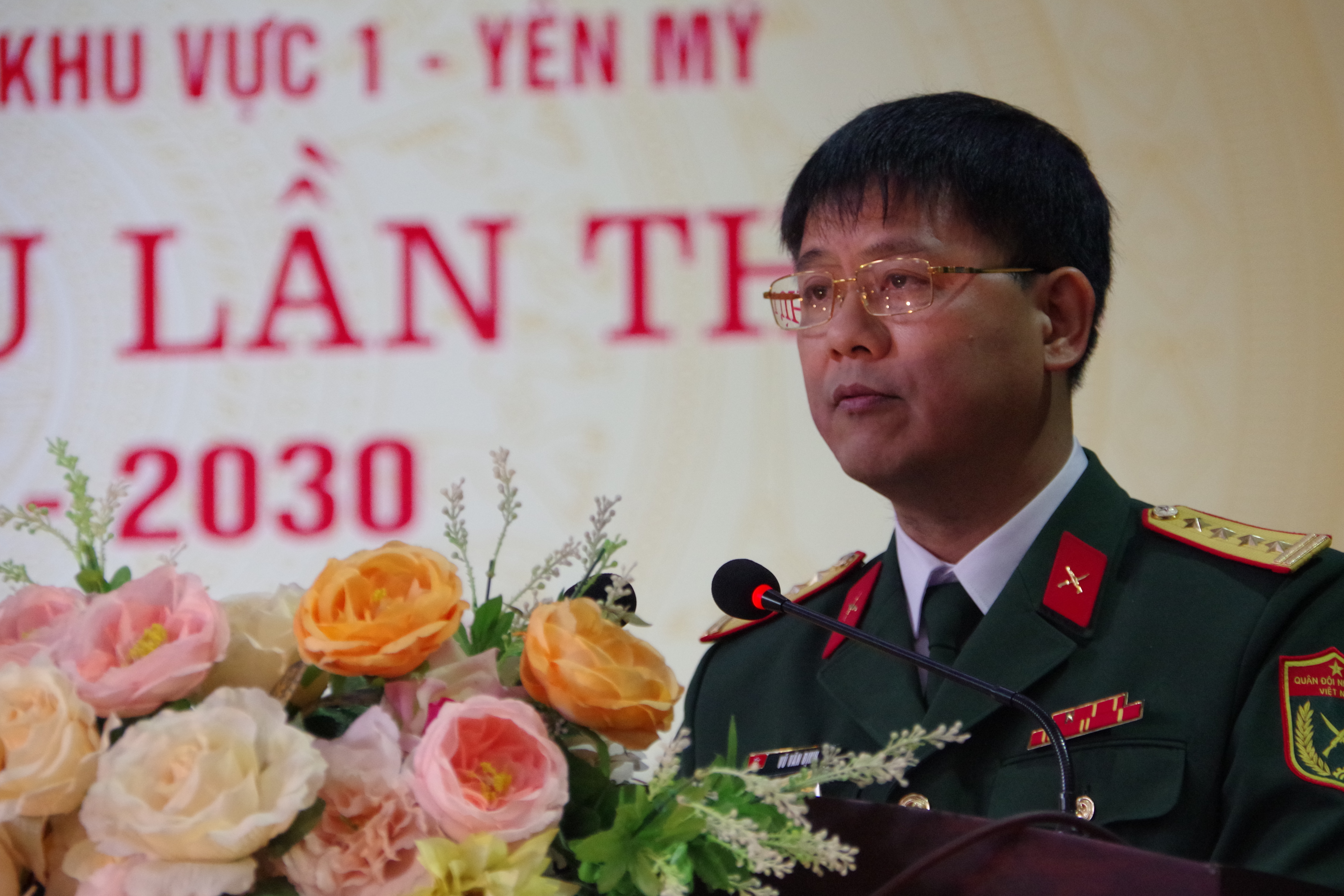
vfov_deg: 6.7
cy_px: 382
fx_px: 7653
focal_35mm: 205
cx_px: 768
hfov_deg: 10.0
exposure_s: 1/160
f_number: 5.6
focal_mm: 115
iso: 3200
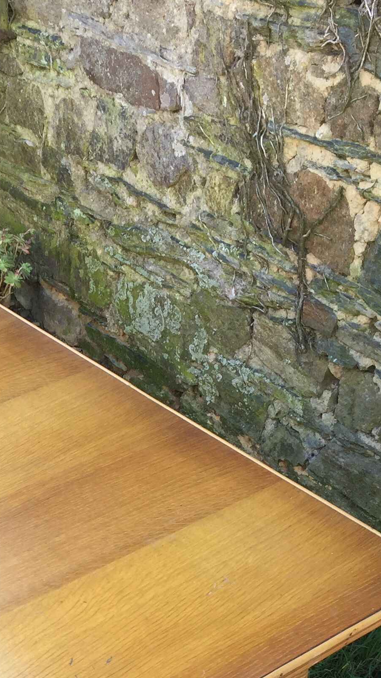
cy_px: 612
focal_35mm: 64
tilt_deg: -38.5
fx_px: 1150
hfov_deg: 18.3
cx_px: -16
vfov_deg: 31.3
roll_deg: +2.3
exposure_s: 1/196
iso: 32
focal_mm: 4.15
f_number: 2.2
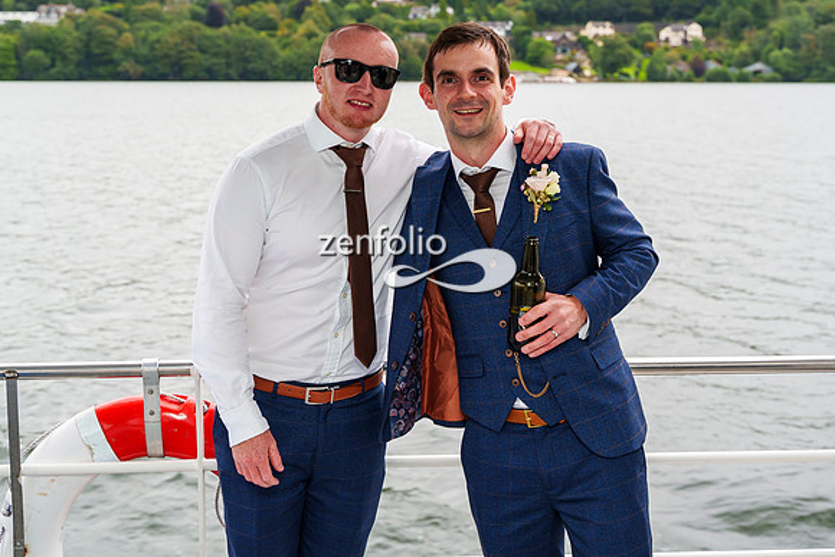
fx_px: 1213
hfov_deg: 38.0
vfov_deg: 25.8
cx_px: 404
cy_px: 198
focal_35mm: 52
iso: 400
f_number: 3.5
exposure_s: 1/160
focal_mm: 39
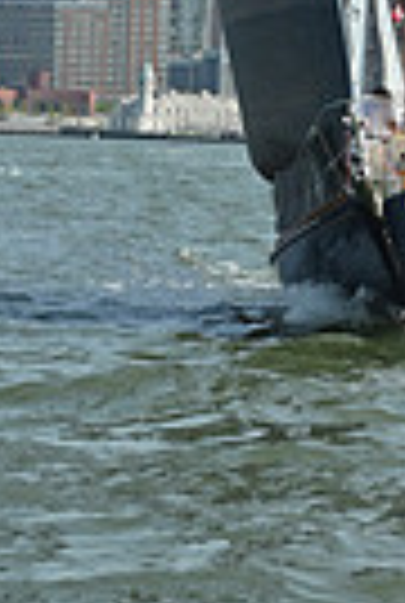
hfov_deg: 4.6
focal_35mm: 302
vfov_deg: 6.6
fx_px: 5070
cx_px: 137
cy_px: -558
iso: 320
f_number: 8
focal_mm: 70
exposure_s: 1/1250
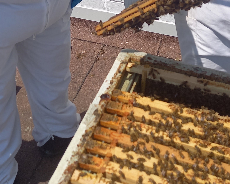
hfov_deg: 30.0
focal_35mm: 63
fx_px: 429
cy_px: -38
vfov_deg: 22.3
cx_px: 96
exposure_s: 1/1502
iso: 50
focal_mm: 4.65
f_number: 1.8
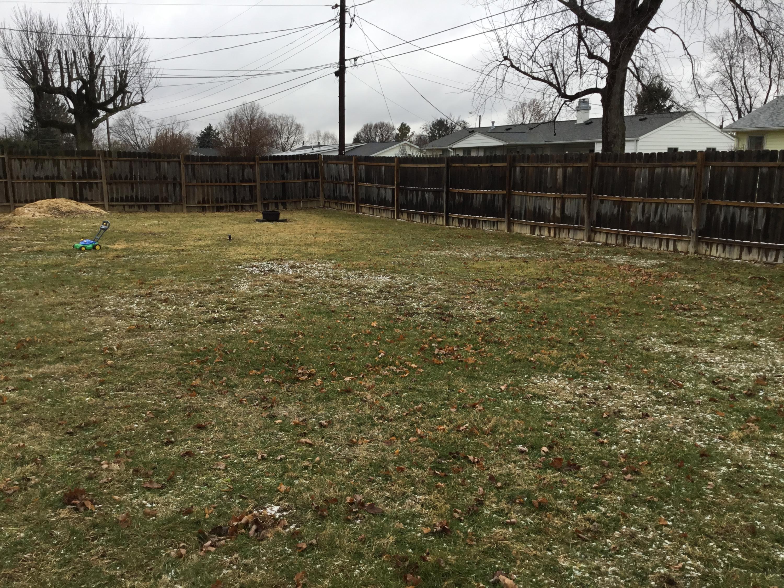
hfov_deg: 58.4
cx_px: 392
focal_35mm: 31
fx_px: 702
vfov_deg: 45.4
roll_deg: +0.3
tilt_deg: -10.9
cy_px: 294
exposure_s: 1/172
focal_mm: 3.3
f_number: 2.4
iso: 25
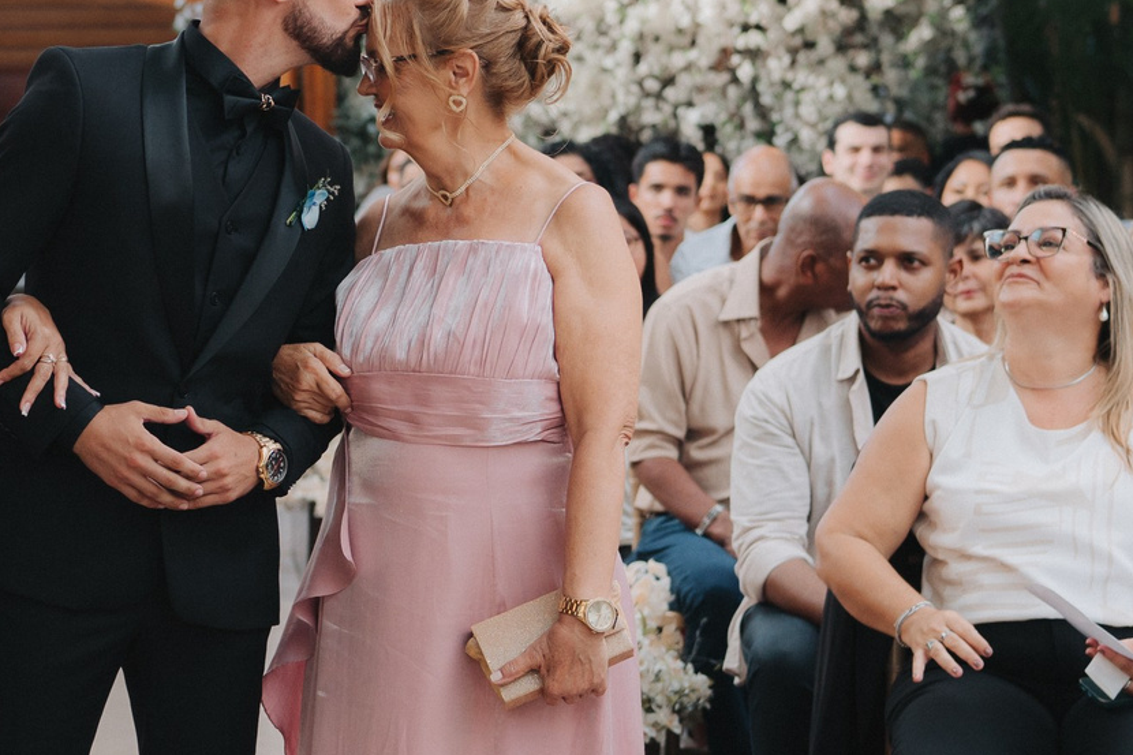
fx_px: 3398
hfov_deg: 18.4
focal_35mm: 108
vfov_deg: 12.7
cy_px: 387
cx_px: -25
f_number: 2.2
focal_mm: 35
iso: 250
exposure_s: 1/320
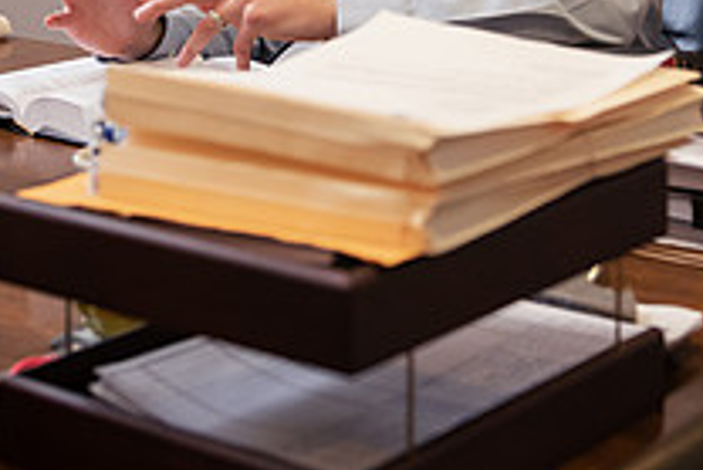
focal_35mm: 106
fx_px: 2071
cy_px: -69
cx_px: 328
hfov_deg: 19.3
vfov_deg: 12.7
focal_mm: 38
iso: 1000
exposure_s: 1/160
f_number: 3.5
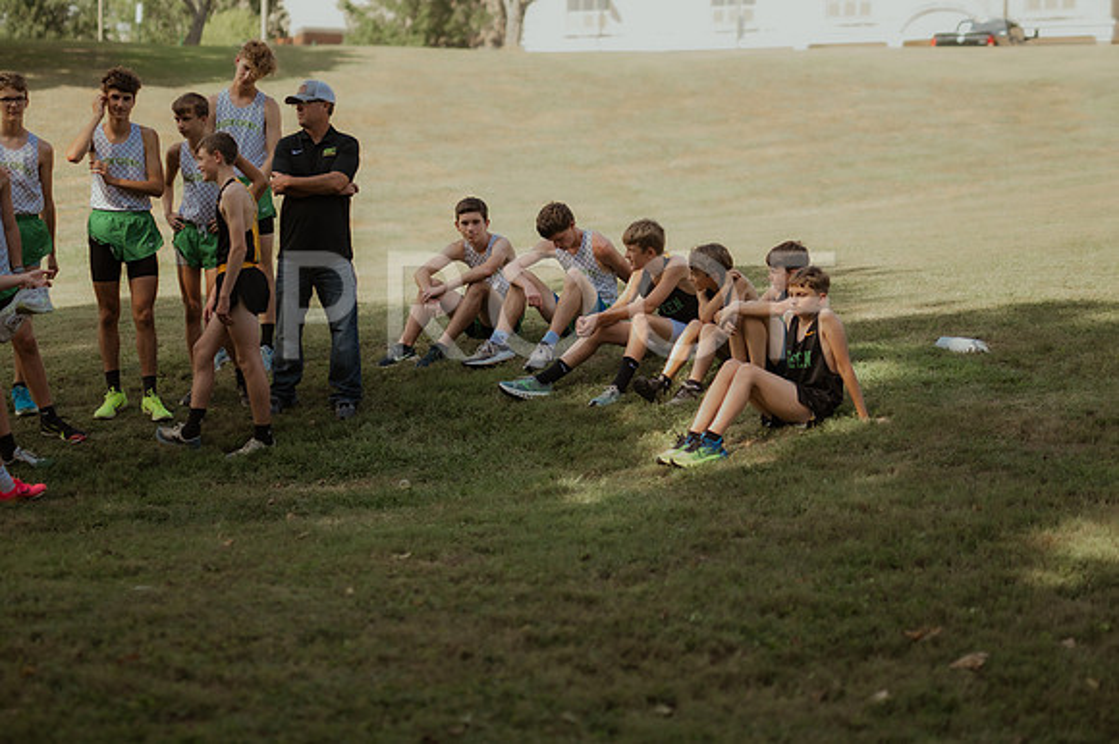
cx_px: 560
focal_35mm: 75
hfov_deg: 27.0
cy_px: 372
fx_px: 2330
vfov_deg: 18.2
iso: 250
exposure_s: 1/2000
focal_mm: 50
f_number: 1.4
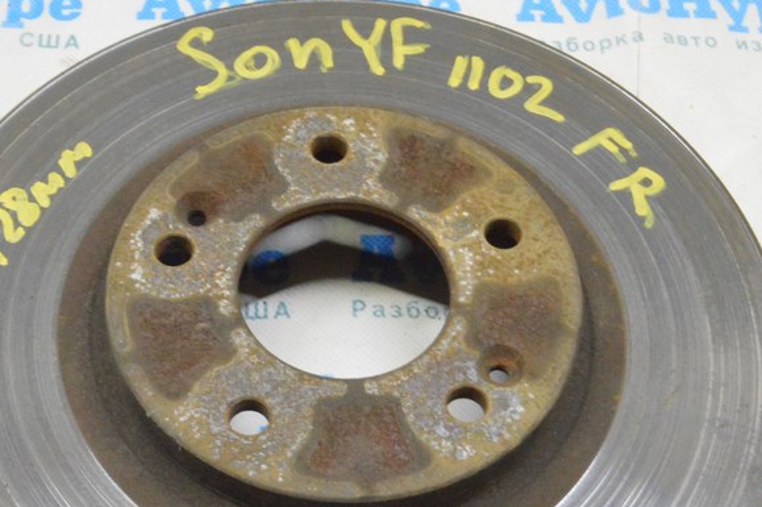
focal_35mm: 69
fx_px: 1459
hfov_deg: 29.2
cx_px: 295
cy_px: 355
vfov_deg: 19.6
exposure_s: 1/15
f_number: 20
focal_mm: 26
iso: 6400
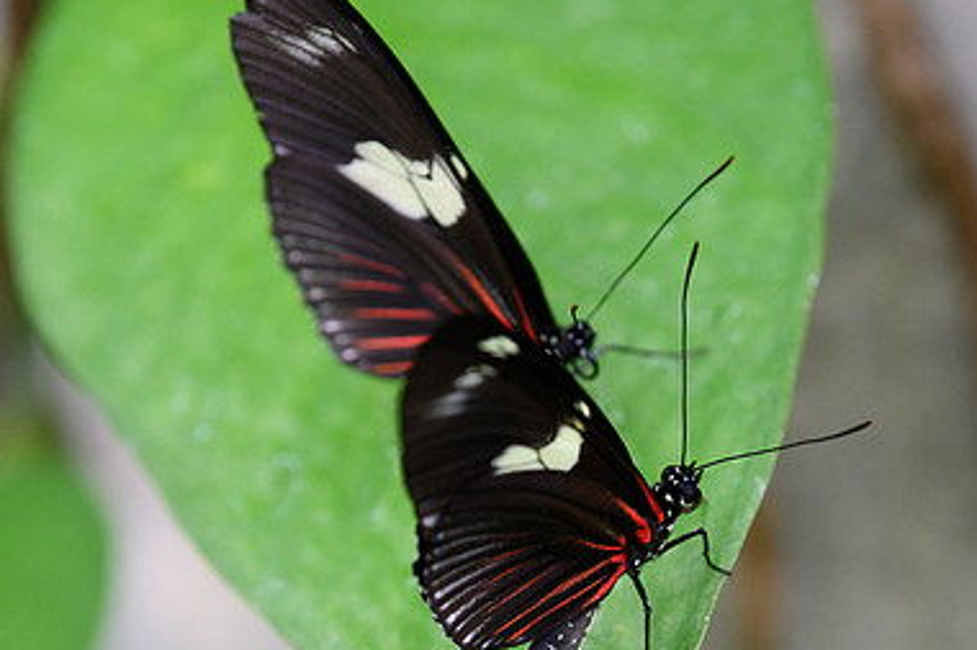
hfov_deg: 5.2
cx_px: 637
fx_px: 10769
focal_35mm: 397
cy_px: 561
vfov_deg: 3.5
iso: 2500
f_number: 5
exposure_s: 1/250
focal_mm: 200
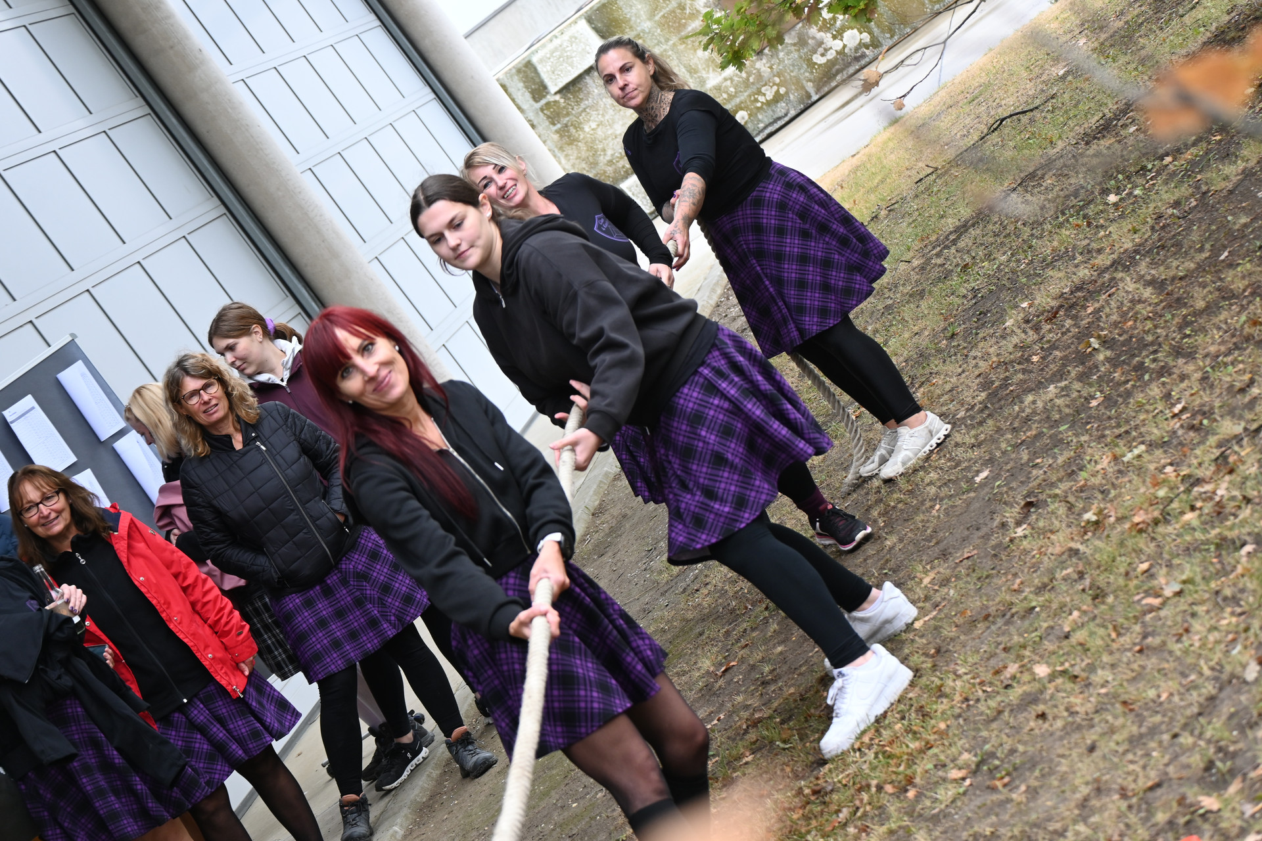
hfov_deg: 21.2
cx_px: 631
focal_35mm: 96
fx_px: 3365
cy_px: 420
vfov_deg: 14.3
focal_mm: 64
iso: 400
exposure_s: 1/250
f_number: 4.8
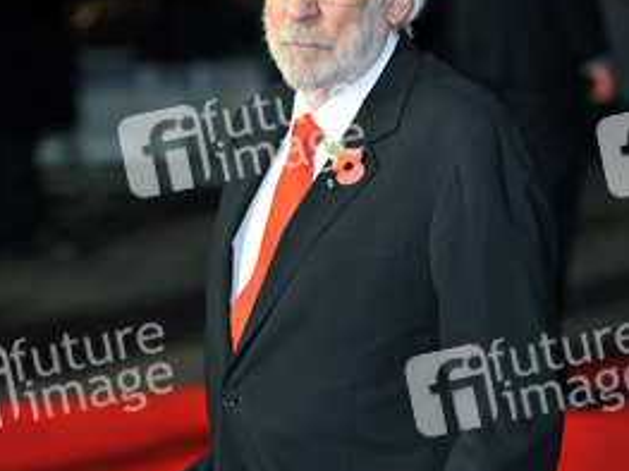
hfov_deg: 8.7
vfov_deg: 6.5
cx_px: 312
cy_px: 261
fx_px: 4123
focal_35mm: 227
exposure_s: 1/250
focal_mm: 155
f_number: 4
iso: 1000
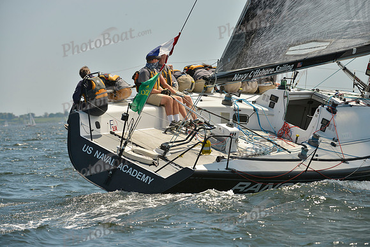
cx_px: 185
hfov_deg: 10.3
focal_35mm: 200
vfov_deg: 6.9
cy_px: 124
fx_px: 2056
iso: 280
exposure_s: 1/1250
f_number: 8
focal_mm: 200
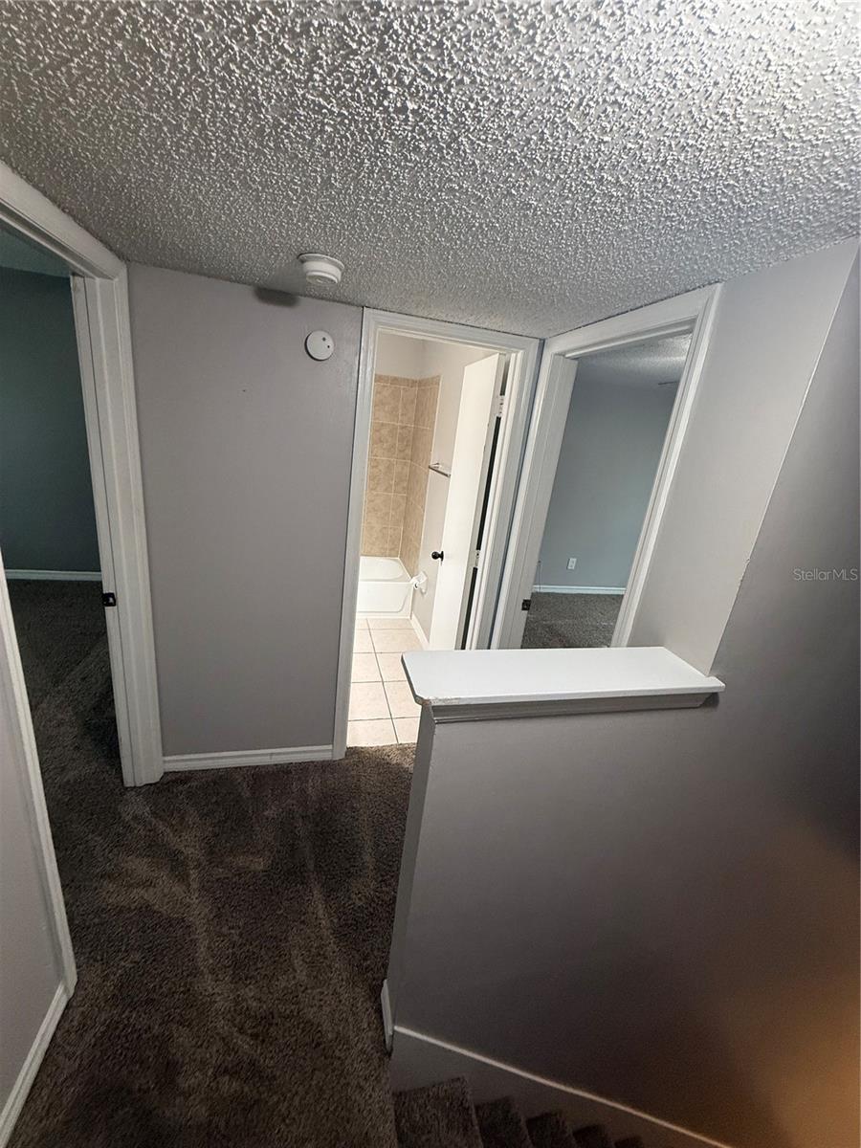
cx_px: 430
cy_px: 574
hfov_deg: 85.7
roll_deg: -7.4
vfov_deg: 102.1
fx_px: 464
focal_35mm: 14
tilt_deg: -16.2
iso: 320
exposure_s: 1/120
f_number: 2.2
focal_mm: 2.22
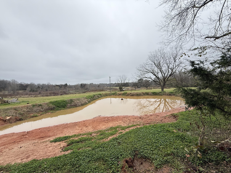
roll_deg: +2.1
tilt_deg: +0.0
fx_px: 93
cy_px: 86
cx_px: 116
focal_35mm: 14
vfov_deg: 85.7
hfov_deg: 102.1
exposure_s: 1/928
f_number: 2.2
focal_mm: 2.22
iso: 64
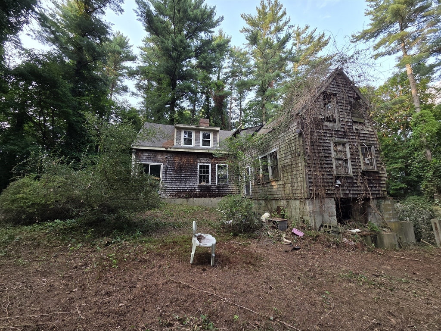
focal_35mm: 13
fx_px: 166
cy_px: 166
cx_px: 220
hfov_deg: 106.2
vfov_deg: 89.9
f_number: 2.2
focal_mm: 2.2
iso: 64
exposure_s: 1/120
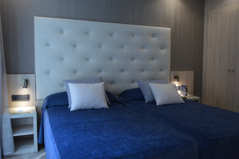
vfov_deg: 43.5
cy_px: 80
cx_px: 120
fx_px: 199
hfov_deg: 62.0
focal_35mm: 30
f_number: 3.5
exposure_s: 1/50
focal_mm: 20
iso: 200
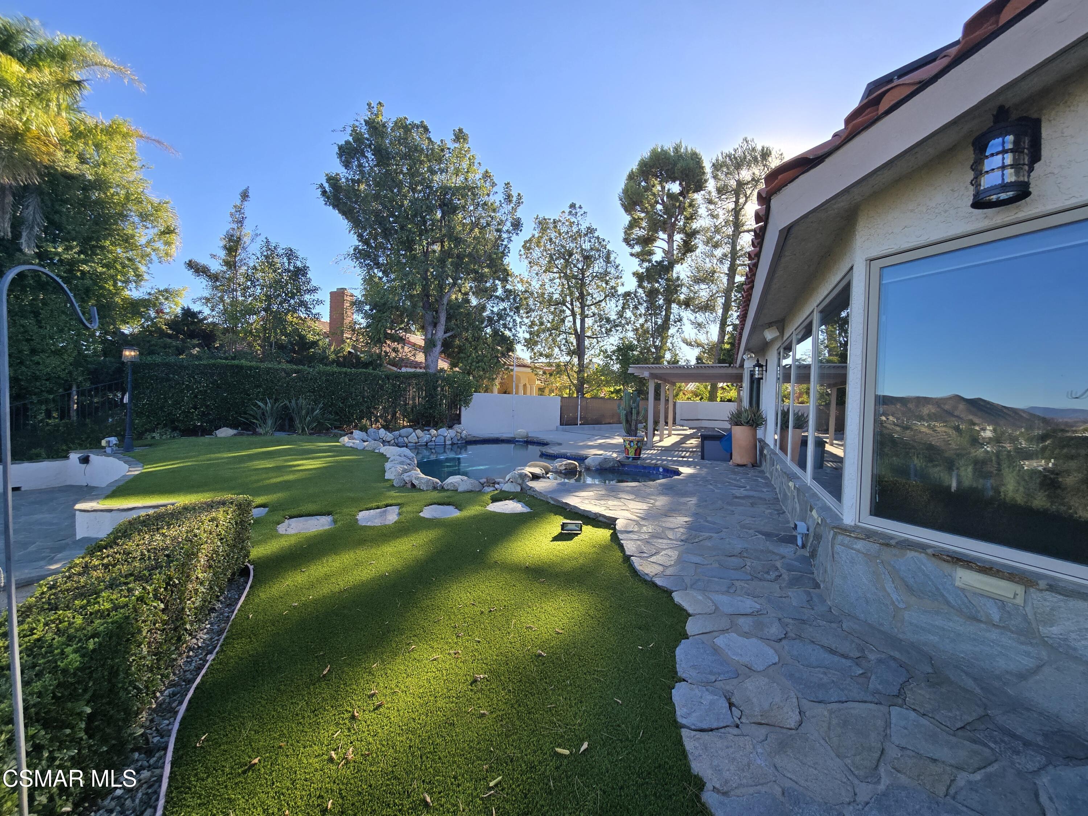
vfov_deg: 89.9
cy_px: 408
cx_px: 544
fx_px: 409
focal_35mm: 13
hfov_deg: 106.2
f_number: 2.2
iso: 50
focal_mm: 2.2
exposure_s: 1/845
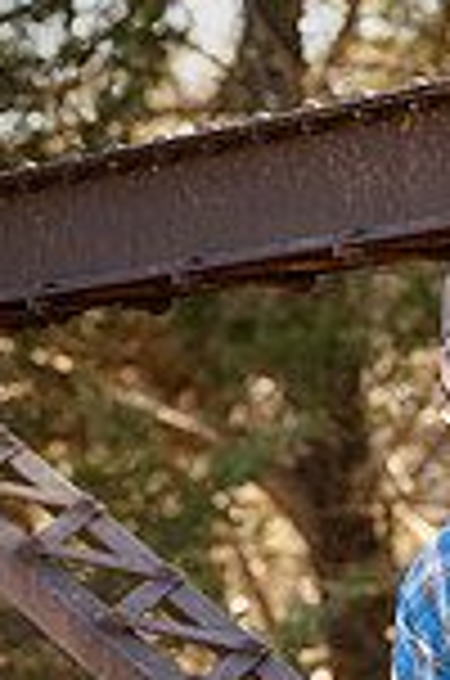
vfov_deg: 6.9
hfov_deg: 4.6
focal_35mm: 299
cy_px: 734
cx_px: 585
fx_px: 5632
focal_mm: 100
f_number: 4.5
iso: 800
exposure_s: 1/640
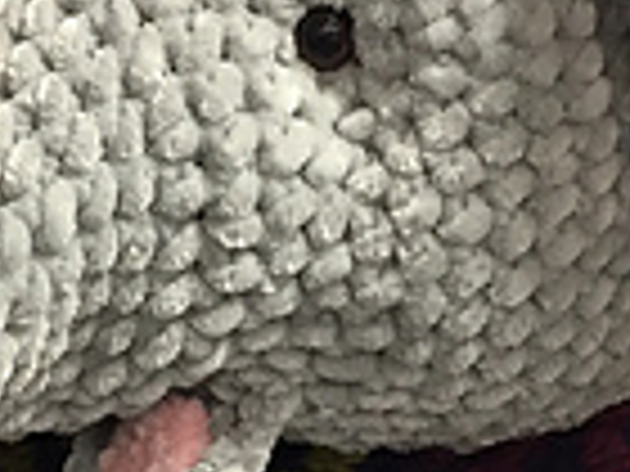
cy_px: 557
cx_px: 288
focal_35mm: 133
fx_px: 2421
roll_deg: +0.0
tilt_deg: -15.3
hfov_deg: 14.8
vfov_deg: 11.0
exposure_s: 1/30
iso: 200
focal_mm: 4.15
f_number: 2.2
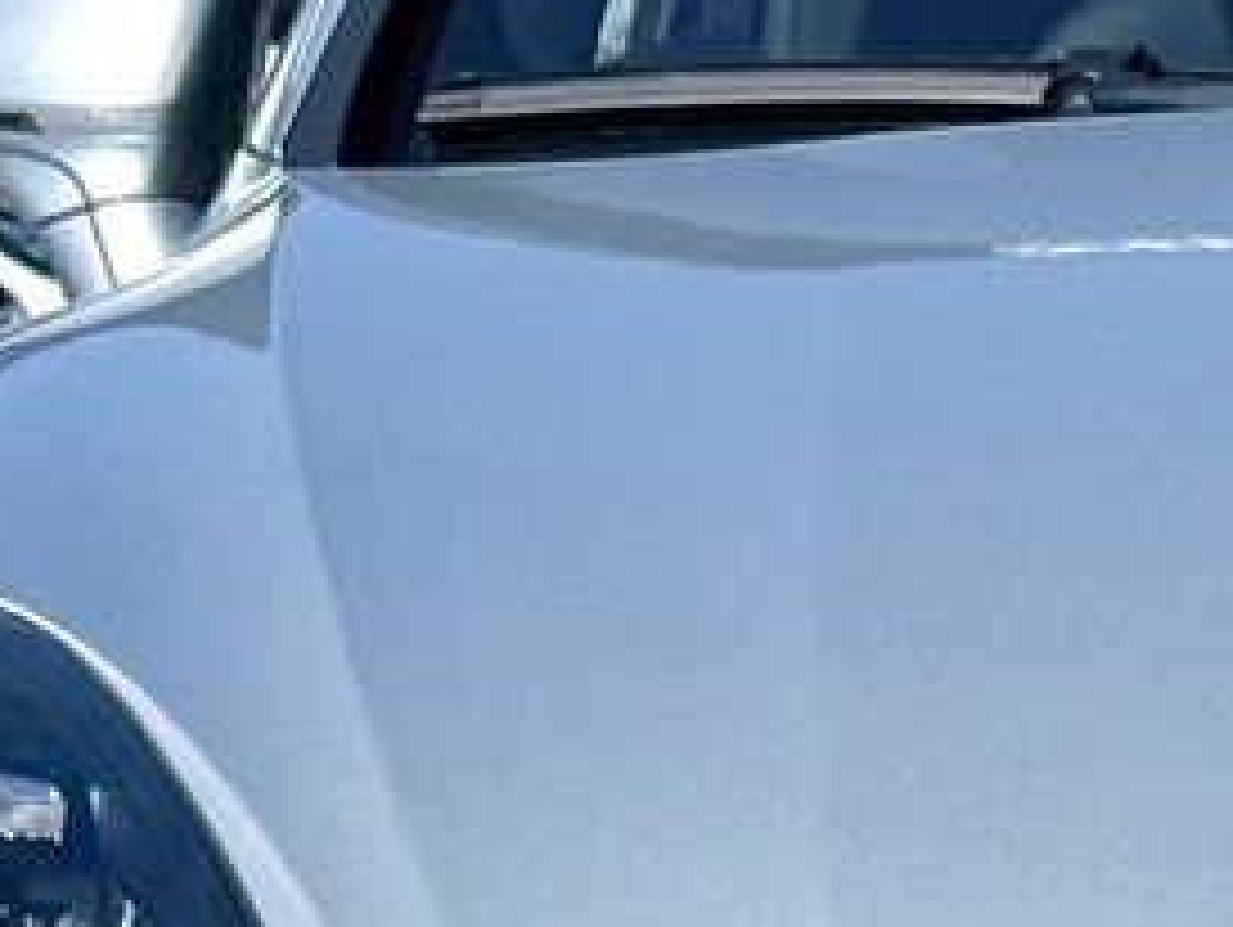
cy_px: 1224
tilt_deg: -7.8
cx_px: 2138
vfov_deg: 5.3
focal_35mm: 280
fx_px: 9982
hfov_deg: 6.9
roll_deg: +2.4
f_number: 1.78
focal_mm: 6.76
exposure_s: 1/9901
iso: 64
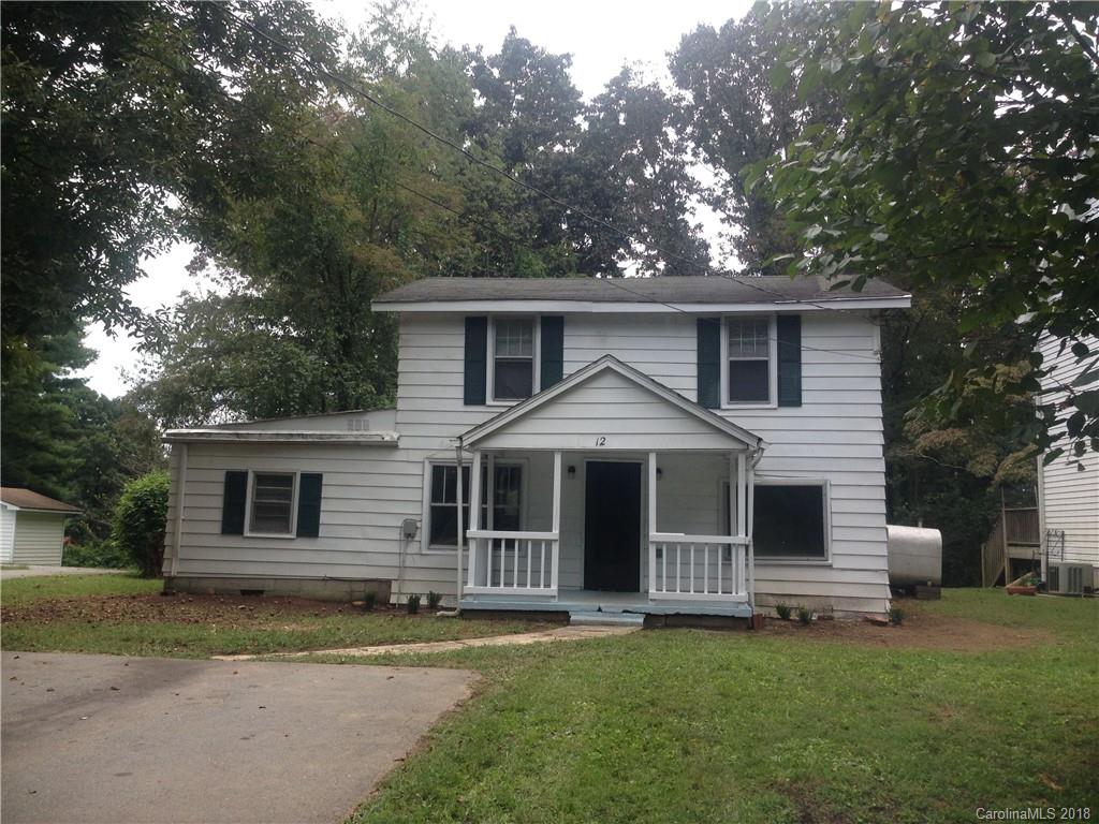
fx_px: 1048
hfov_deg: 55.4
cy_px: 412
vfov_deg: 42.9
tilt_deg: +5.8
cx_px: 550
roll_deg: +0.3
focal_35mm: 33
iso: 50
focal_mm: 4.12
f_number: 2.4
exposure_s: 1/393
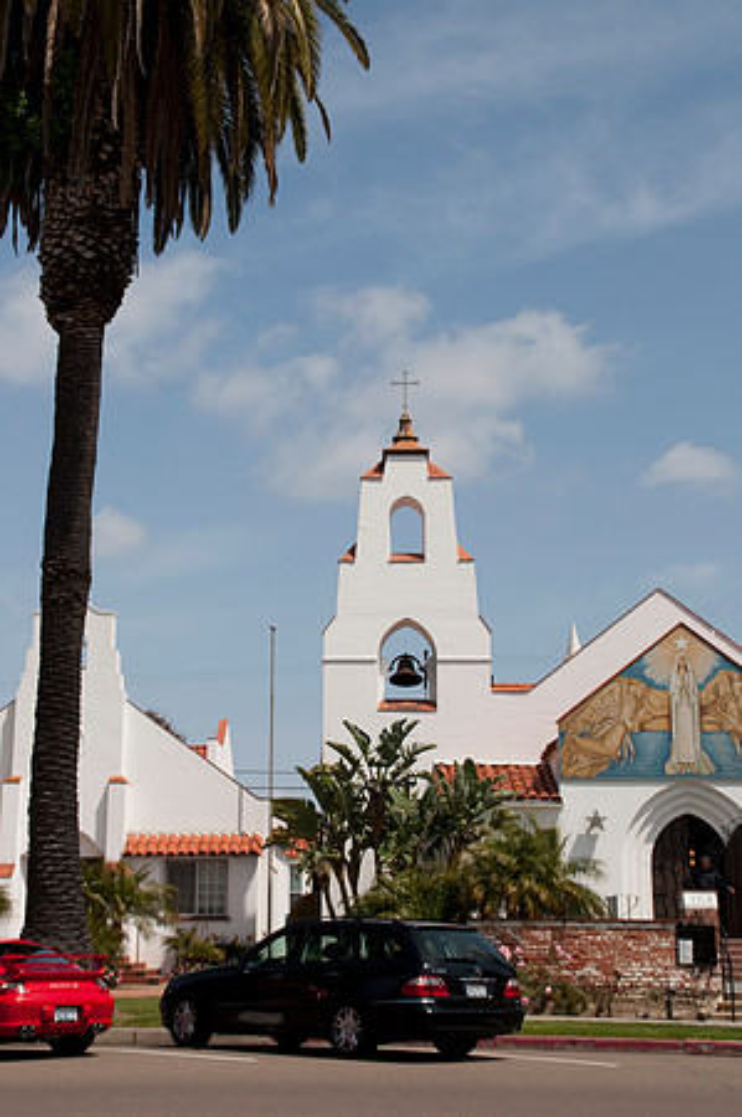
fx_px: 1766
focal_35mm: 57
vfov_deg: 35.1
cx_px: 371
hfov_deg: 23.7
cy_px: 558
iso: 200
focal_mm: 38
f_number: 8
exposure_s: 1/1000
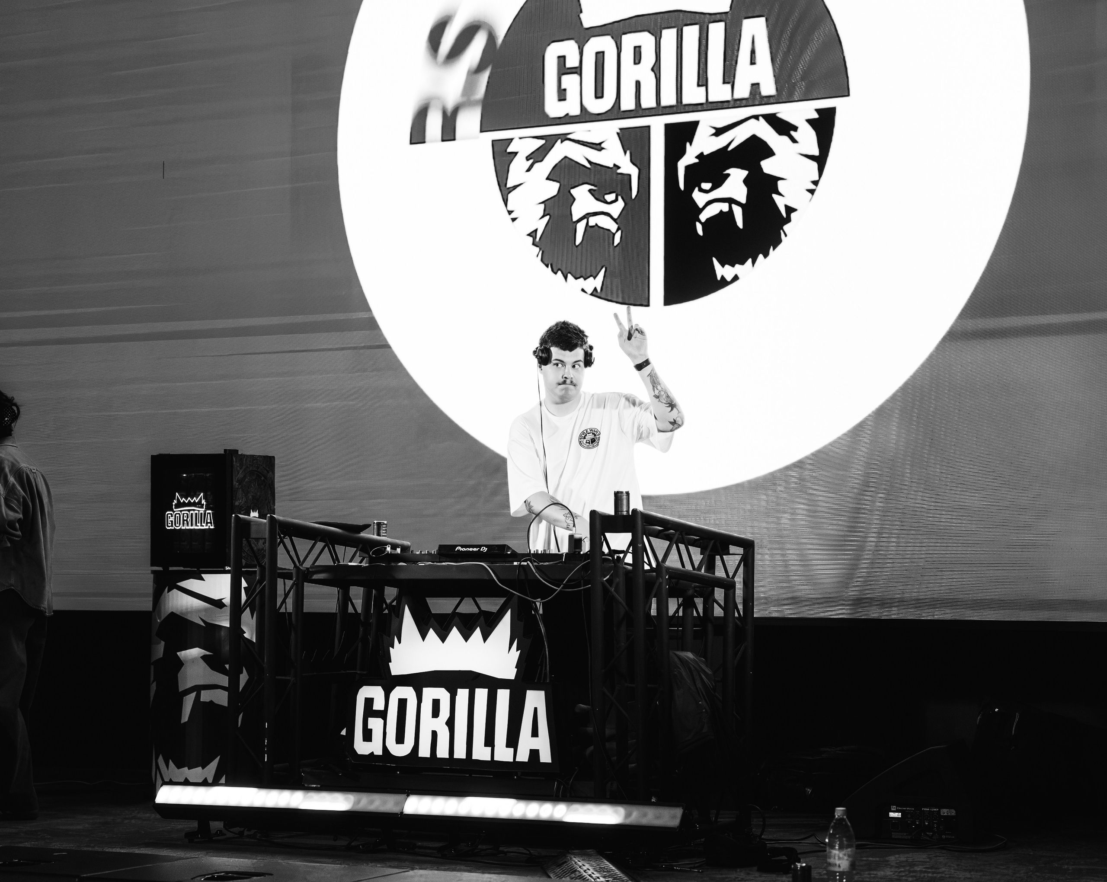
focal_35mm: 79
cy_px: 441
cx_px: 554
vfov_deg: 19.5
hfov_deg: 24.3
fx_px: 2572
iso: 3200
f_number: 2.8
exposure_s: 1/800
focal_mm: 70
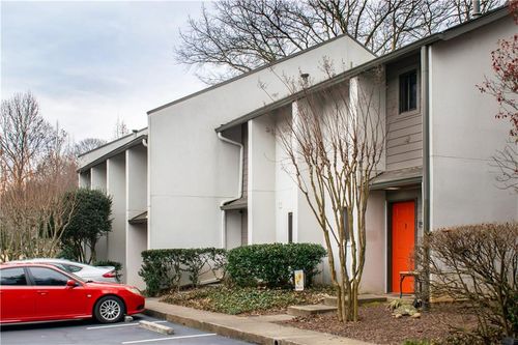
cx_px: 259
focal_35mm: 45
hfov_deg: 43.6
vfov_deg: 29.8
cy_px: 172
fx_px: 647
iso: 100
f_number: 8
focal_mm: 30
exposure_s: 1/25
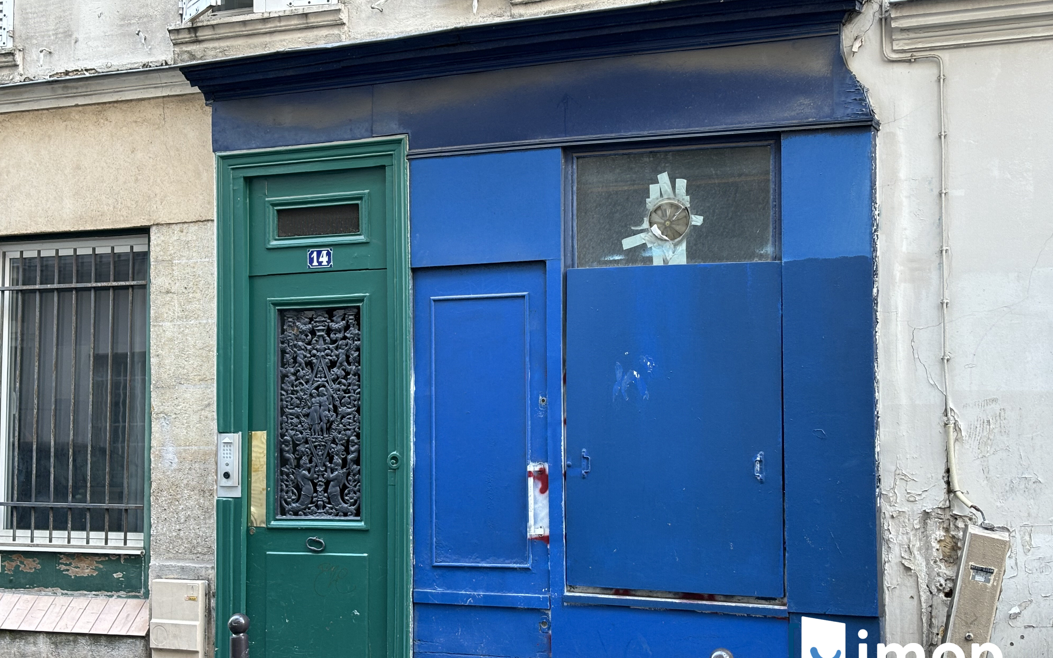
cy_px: 337
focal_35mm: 56
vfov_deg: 23.1
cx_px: 521
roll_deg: -0.1
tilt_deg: +4.3
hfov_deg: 36.3
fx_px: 1607
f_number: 1.6
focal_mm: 5.96
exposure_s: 1/50
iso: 64
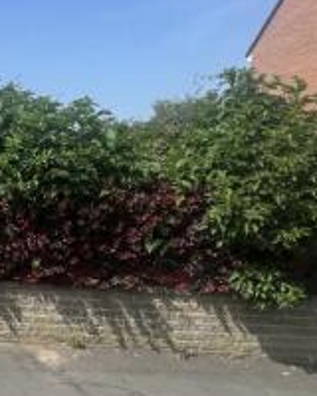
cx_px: -175
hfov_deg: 26.6
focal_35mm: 37
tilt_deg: -2.4
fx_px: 434
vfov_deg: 49.1
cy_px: 187
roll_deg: +0.4
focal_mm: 1.57
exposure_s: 1/1575
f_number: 1.8
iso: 32
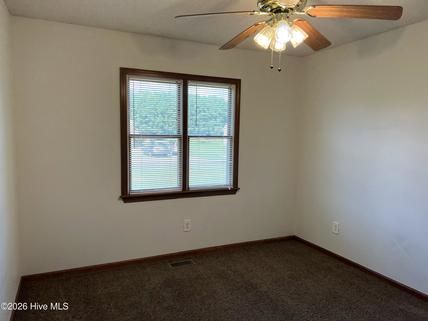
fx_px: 321
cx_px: 214
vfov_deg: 53.1
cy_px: 160
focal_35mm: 26
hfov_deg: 67.3
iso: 64
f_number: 1.5
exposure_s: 1/134
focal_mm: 5.7
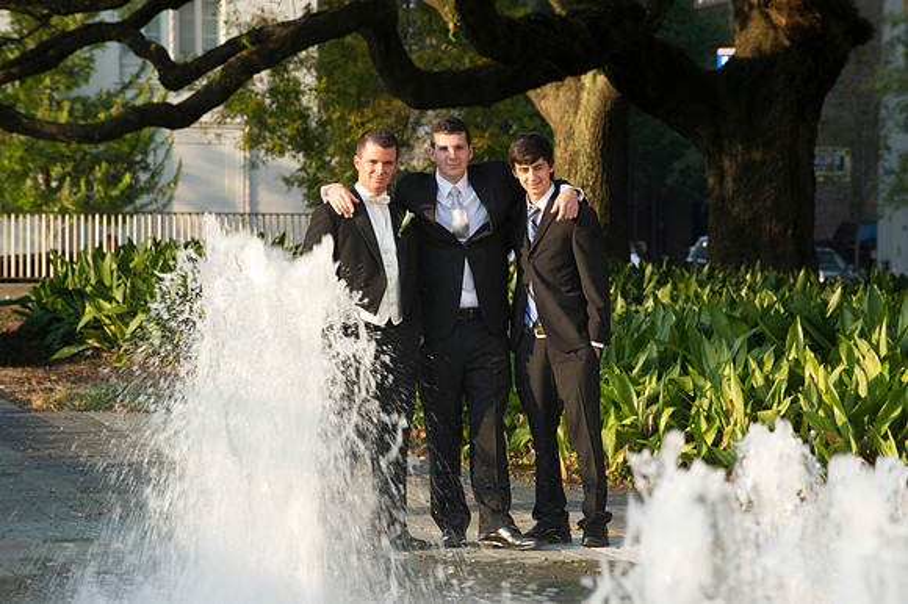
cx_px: 454
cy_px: 302
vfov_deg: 6.9
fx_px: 5041
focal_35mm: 200
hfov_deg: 10.3
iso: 320
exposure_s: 1/100
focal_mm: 200
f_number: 8
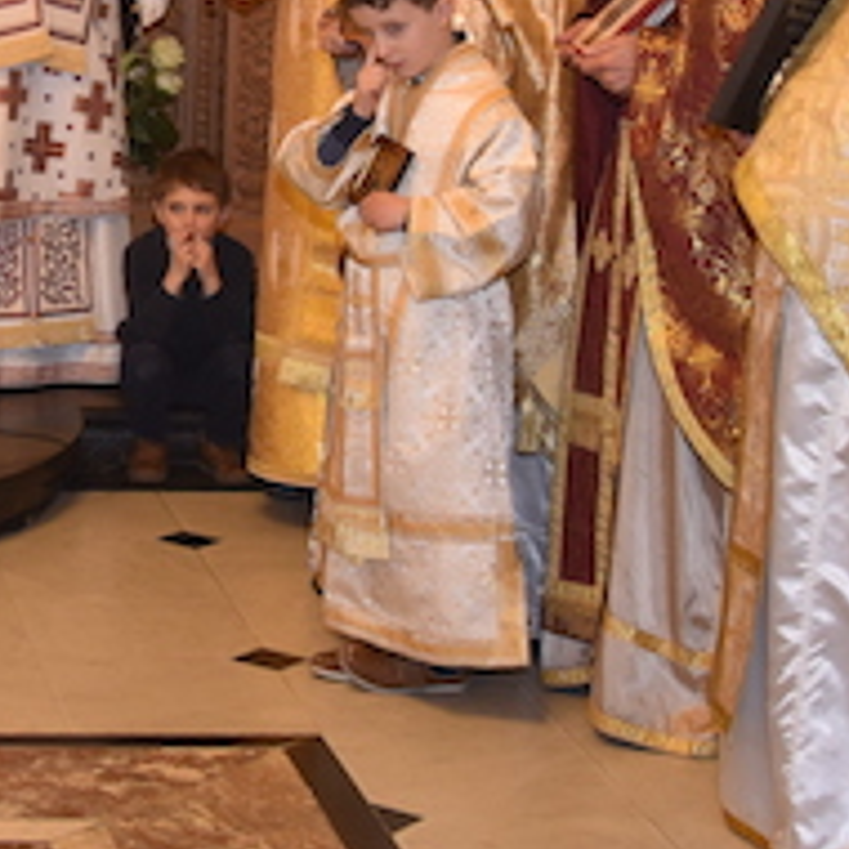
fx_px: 3052
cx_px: -275
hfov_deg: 15.1
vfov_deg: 15.5
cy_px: -11
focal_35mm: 110
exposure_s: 1/60
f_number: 4
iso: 1100
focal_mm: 24
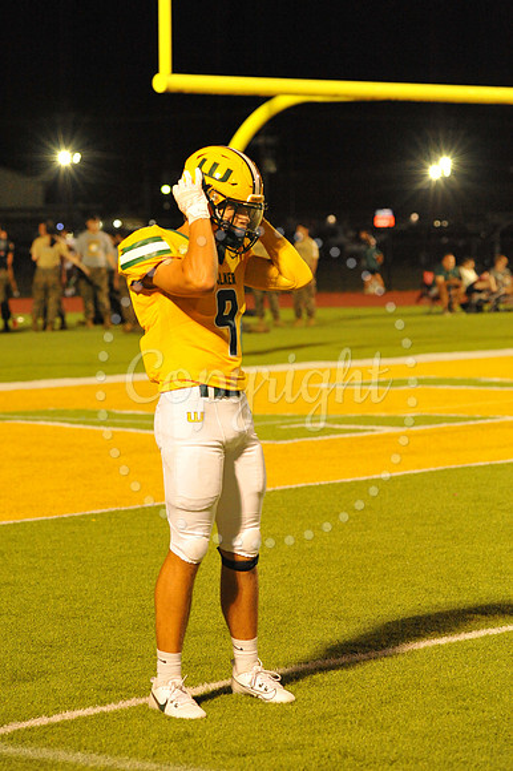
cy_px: 386
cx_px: 256
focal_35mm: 135
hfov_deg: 10.1
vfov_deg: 15.2
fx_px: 2889
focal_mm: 135
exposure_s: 1/200
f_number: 5.6
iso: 6400
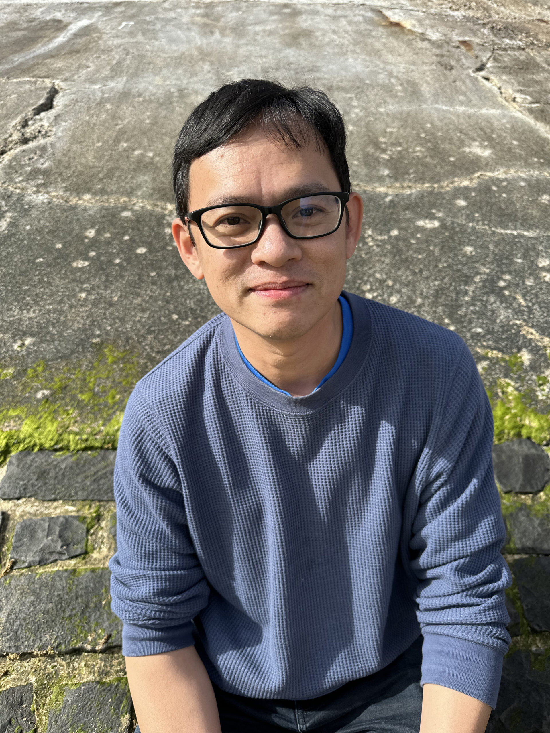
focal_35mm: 24
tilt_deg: -15.6
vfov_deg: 71.6
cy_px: 366
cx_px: 275
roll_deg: +0.0
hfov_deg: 56.8
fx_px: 508
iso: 80
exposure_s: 1/3247
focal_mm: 6.86
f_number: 1.78
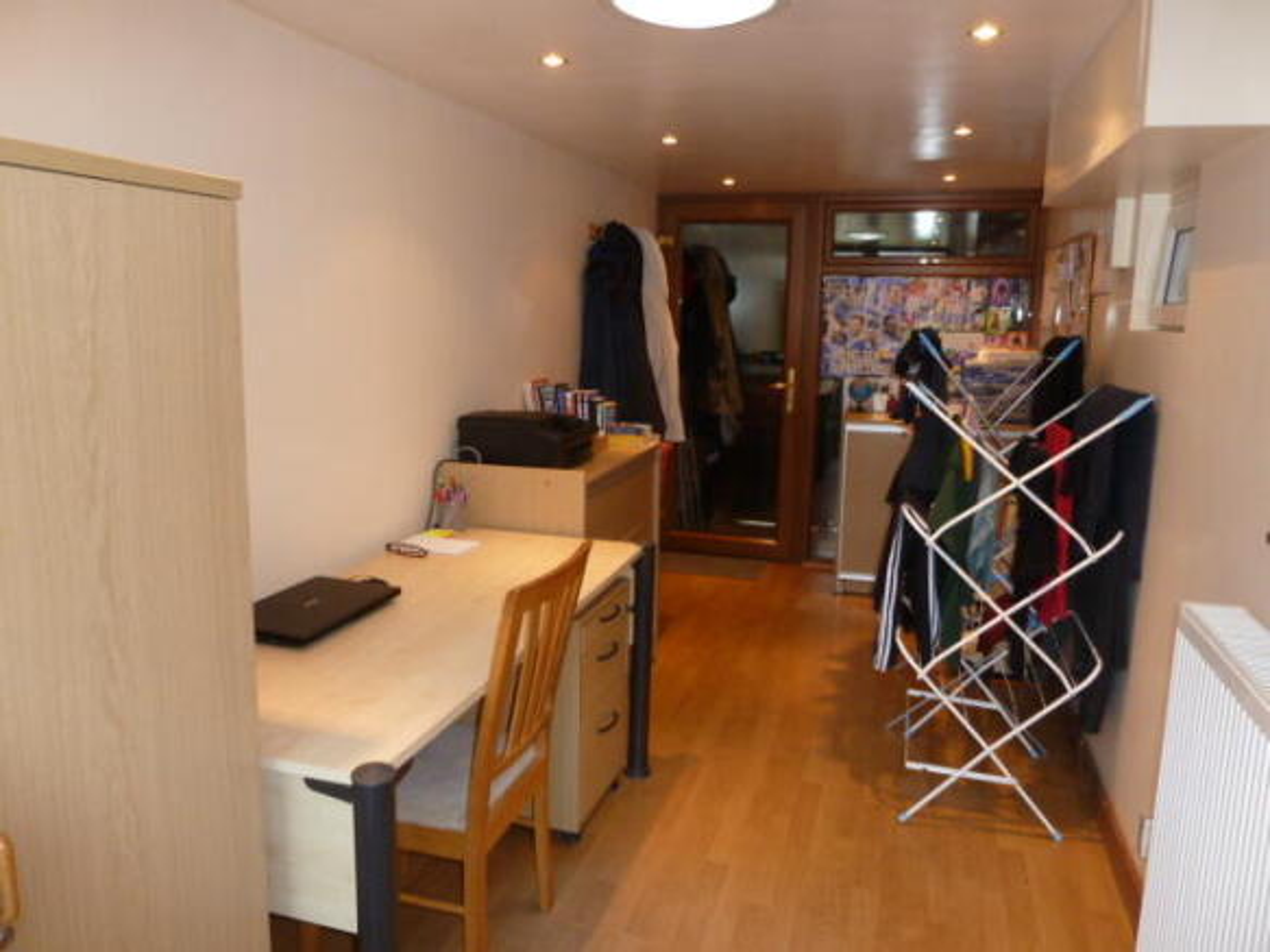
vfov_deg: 54.9
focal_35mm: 25
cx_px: 635
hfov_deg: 69.4
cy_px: 476
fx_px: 917
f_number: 3.3
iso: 250
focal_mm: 4.1
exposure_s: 1/30
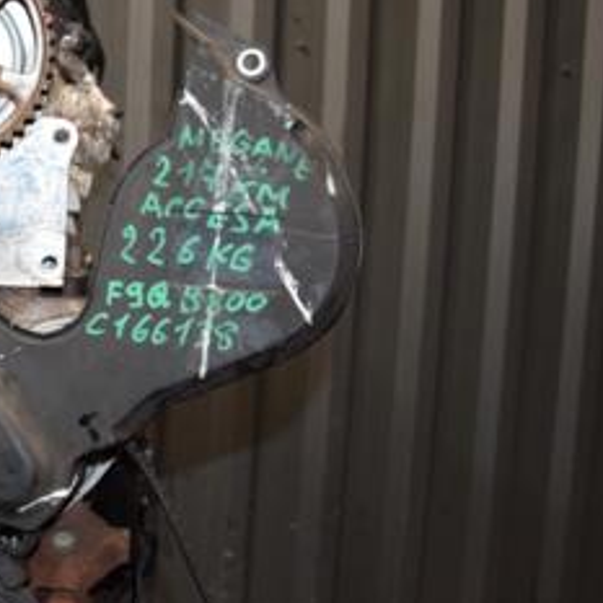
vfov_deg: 29.0
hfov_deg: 25.8
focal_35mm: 59
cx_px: -135
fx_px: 1163
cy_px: 349
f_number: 5
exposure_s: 1/60
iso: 800
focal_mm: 18
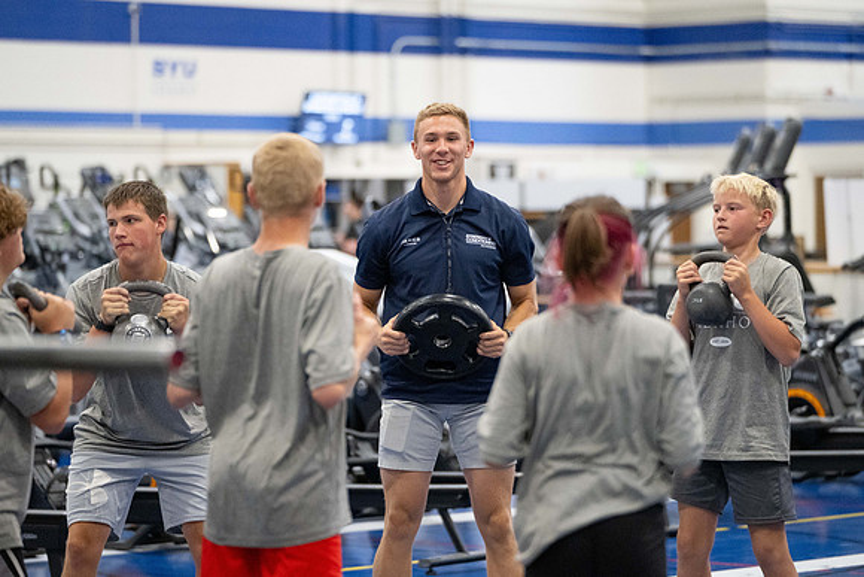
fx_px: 3448
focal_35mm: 144
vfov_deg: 9.6
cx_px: 446
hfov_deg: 14.3
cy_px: 286
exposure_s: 1/320
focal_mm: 125
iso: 6400
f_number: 2.8
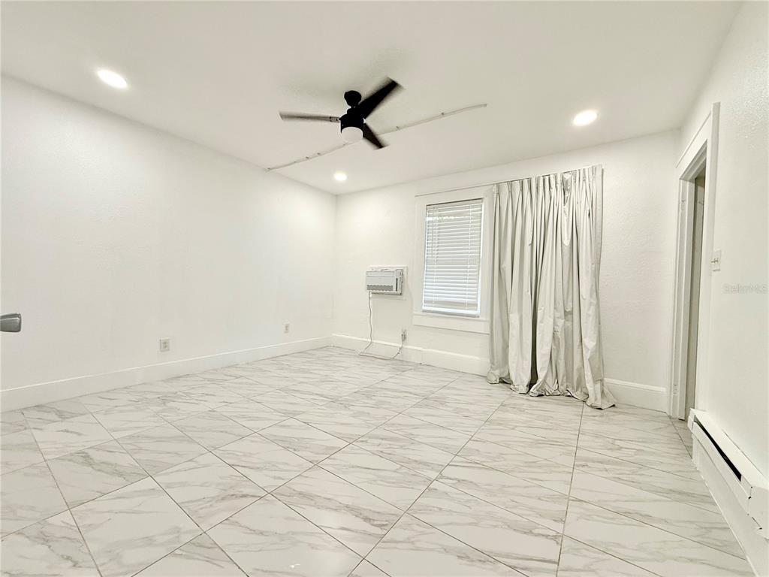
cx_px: 384
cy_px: 288
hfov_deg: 102.1
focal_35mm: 14
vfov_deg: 85.7
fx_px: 311
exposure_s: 1/120
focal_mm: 2.22
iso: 125
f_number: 2.2
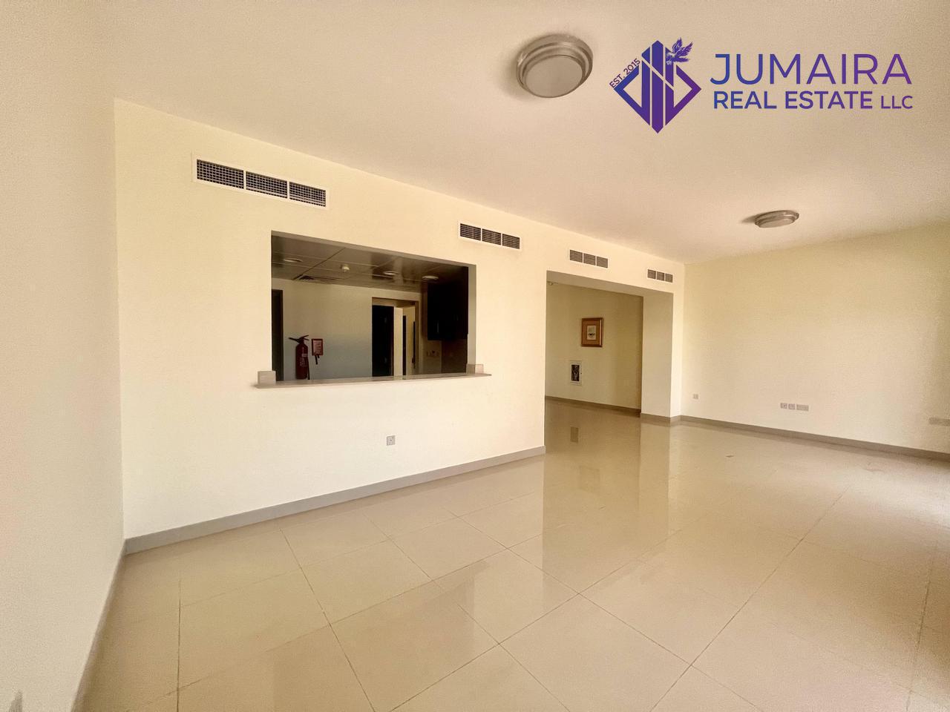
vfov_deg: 89.9
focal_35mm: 13
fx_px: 357
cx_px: 475
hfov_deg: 106.2
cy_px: 356
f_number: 1.8
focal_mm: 1.57
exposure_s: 1/99
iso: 160
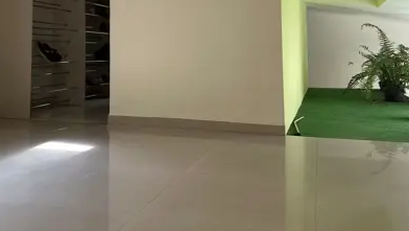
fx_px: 434
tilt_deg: +4.2
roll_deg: +1.5
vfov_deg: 28.7
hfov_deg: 50.0
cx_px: 157
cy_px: 26
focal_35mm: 40
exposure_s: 1/121
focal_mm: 6.86
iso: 80
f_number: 1.78
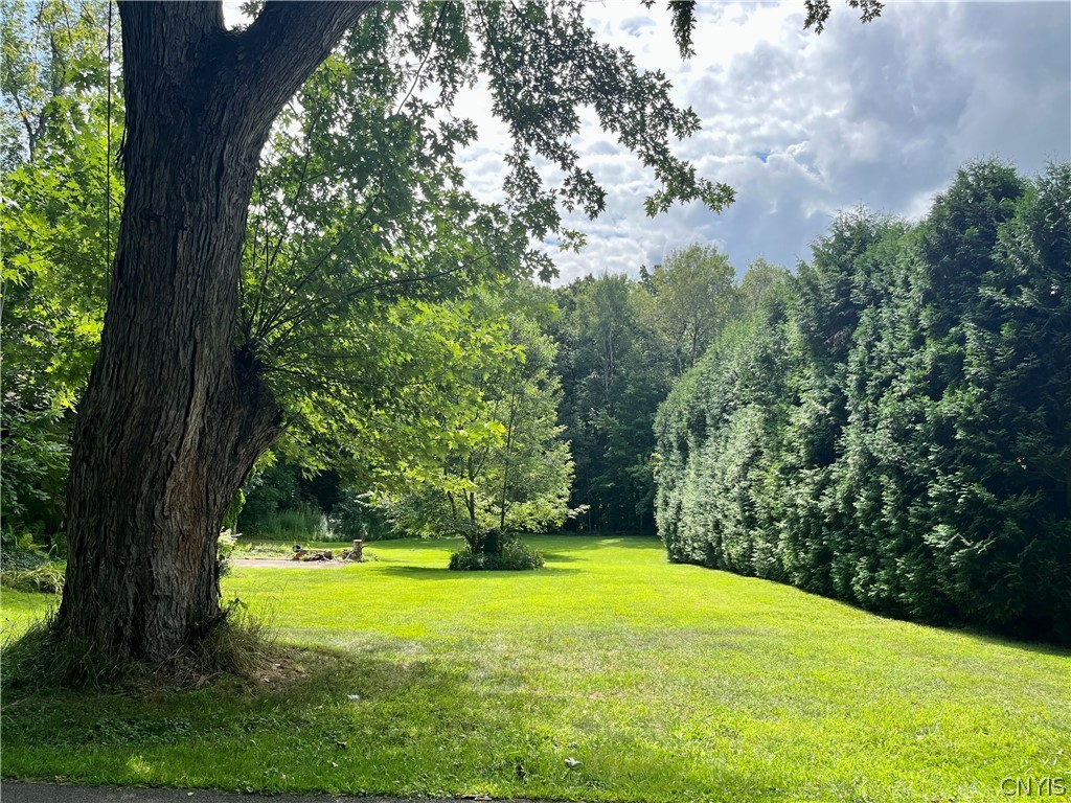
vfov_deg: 53.1
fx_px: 804
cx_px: 536
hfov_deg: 67.3
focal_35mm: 26
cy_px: 402
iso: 50
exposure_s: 1/1672
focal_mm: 5.1
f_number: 1.6
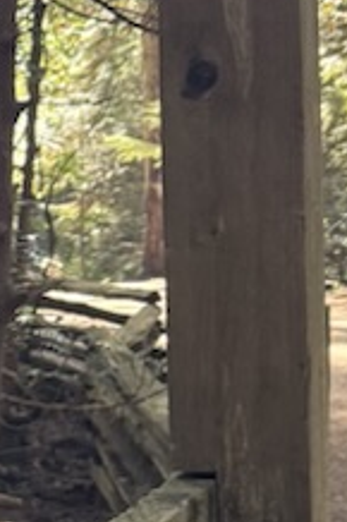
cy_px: 247
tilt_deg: -5.8
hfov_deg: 10.0
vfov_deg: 16.3
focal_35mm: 126
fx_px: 1825
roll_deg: +2.1
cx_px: -373
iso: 200
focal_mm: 6.76
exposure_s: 1/102
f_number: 1.78
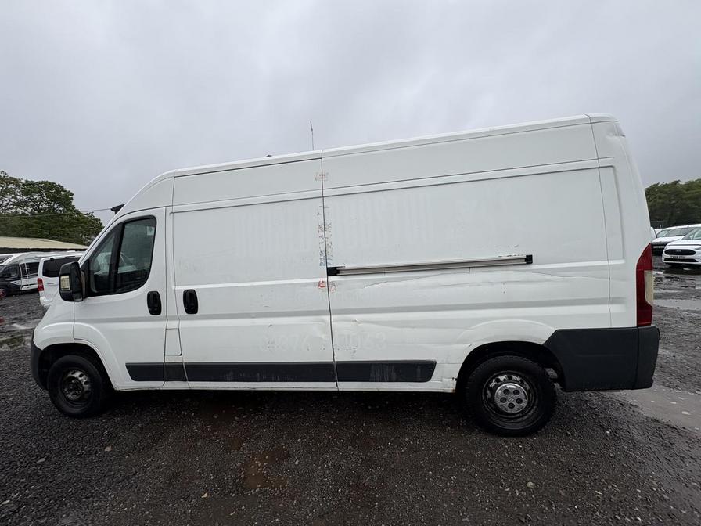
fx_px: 284
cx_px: 350
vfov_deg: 85.7
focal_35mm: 14
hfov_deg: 102.1
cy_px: 263
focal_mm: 2.22
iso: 50
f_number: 2.2
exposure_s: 1/1395
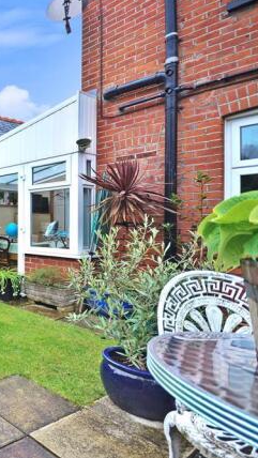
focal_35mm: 24
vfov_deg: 76.3
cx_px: -85
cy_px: 227
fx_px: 292
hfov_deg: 33.4
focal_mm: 10
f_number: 5
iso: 200
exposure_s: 1/100
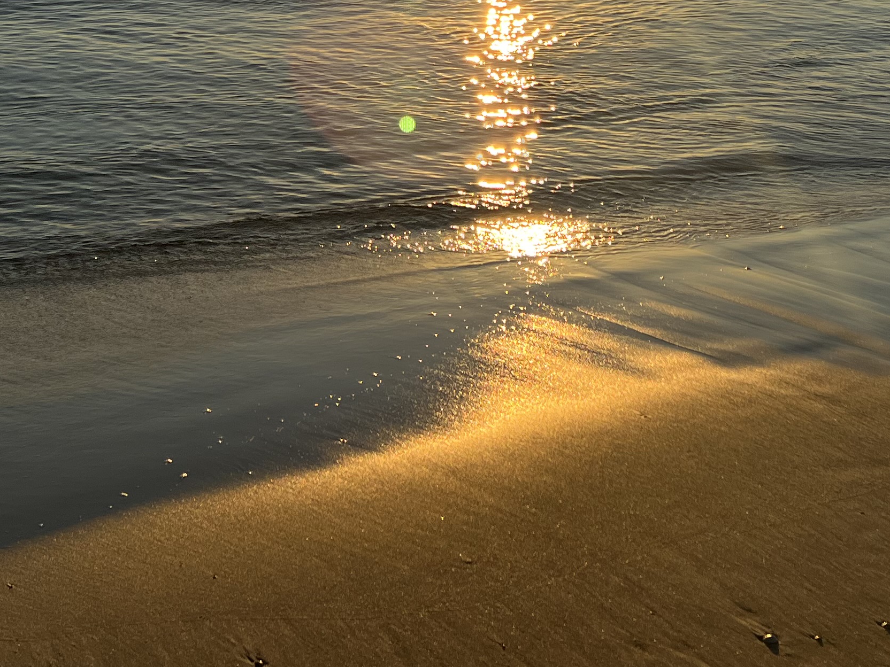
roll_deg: -0.6
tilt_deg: -4.2
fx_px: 1620
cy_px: -121
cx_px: 461
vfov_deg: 21.7
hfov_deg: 30.7
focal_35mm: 63
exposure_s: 1/6579
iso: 50
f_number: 1.5
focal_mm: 5.7
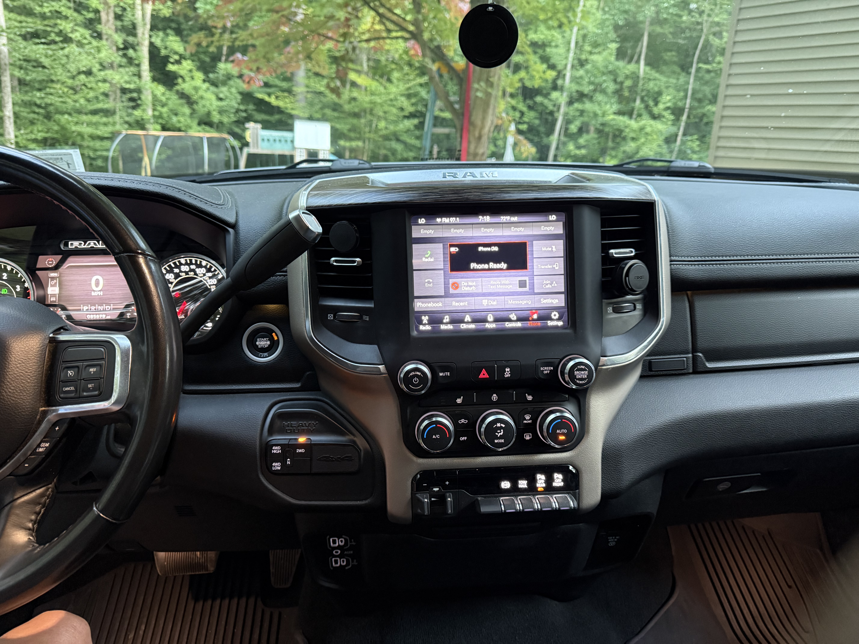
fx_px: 596
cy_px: 322
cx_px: 430
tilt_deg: -16.0
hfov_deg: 71.6
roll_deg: -2.9
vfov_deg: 56.8
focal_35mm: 24
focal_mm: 6.76
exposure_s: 1/40
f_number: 1.78
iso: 640
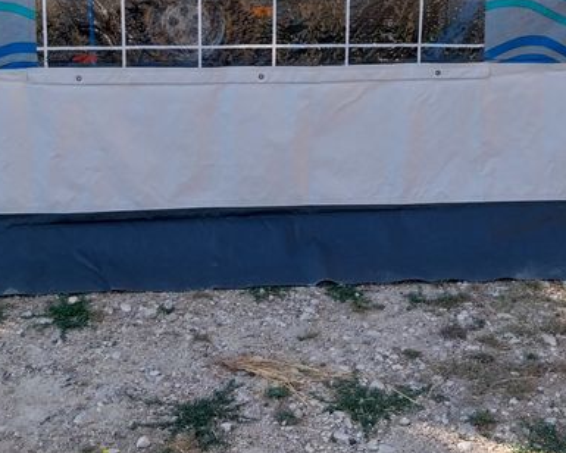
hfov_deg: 28.7
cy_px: 53
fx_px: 1106
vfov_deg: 22.6
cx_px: 291
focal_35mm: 66
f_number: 1.8
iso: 25
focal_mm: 4
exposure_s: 1/414
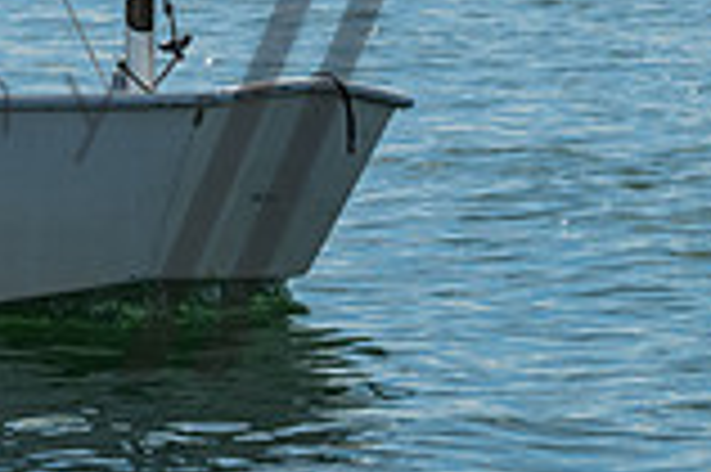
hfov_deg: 8.2
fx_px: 4834
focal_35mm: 245
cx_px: -381
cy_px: -203
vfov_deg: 5.6
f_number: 10
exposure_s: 1/400
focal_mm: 54
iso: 250
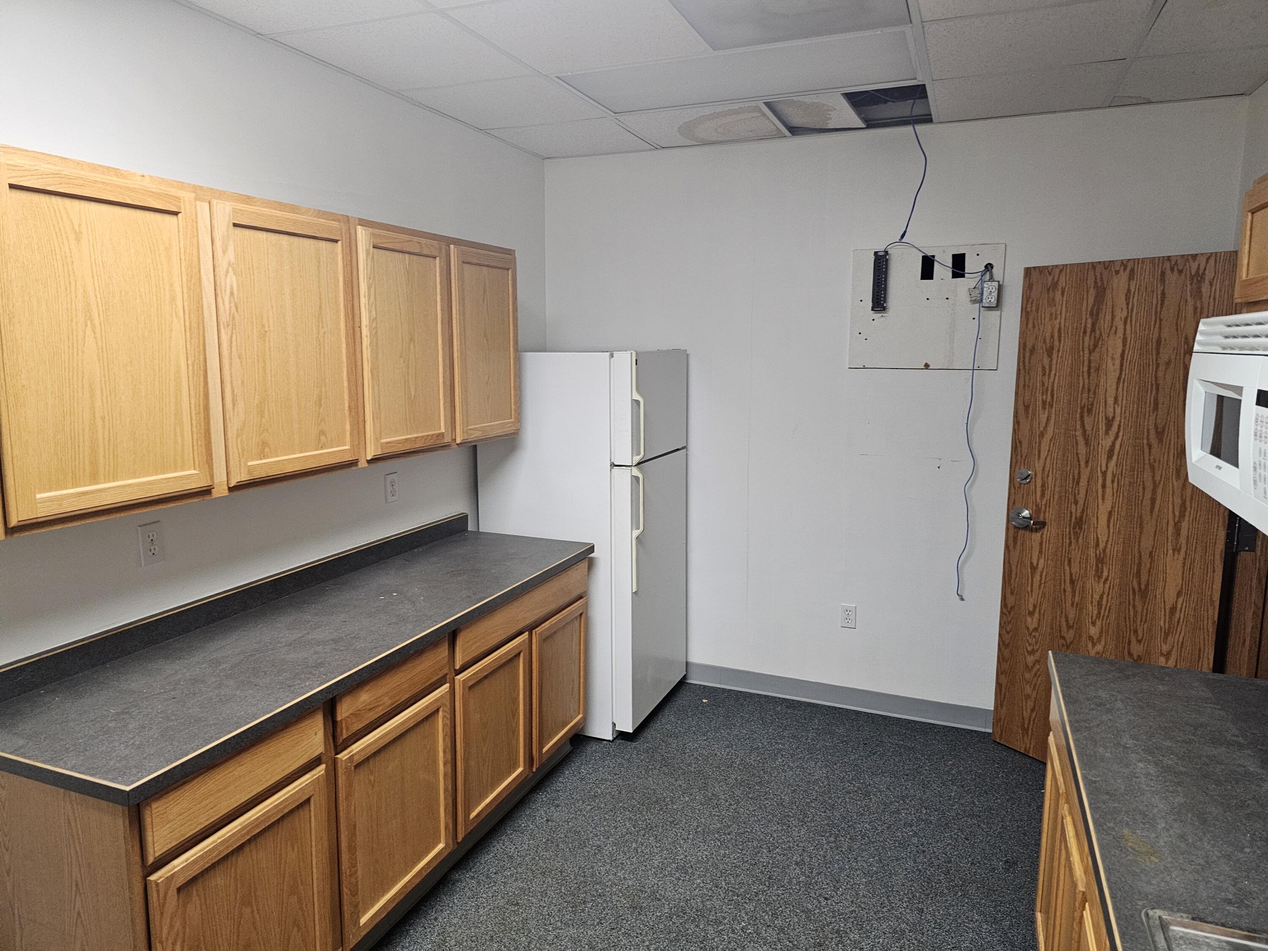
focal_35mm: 23
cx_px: 634
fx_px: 843
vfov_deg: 58.9
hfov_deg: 73.9
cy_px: 476
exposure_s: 1/60
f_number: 1.7
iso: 500
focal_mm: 6.3
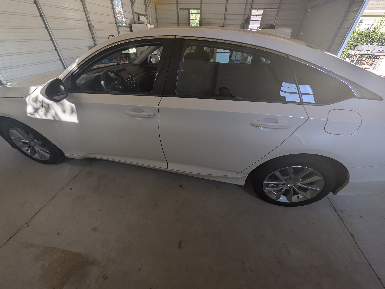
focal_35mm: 12
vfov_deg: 94.5
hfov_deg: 110.5
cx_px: 192
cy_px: 144
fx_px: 134
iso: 30
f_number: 1.7
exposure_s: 1/409
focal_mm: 2.02
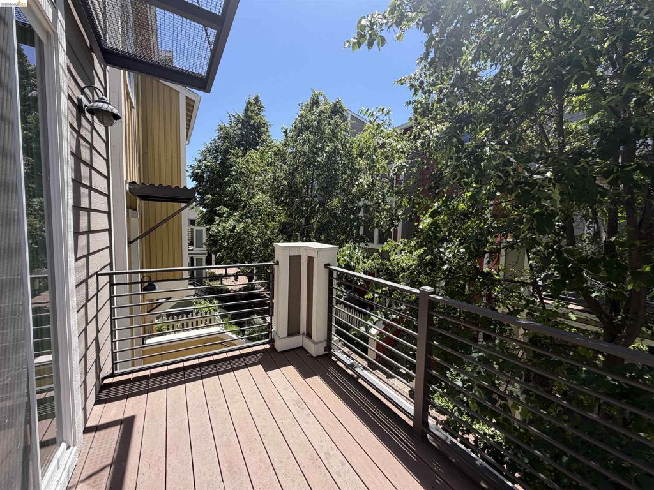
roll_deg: -0.8
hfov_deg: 102.1
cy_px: 245
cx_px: 327
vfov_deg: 85.7
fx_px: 265
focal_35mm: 14
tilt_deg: -4.5
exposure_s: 1/726
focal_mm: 2.22
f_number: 2.2
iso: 40
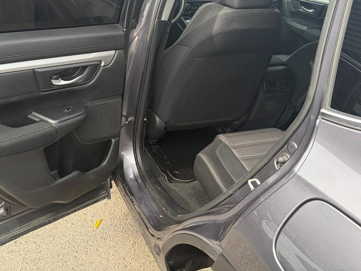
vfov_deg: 36.0
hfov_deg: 46.7
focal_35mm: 39
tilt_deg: -21.0
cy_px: 68
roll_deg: -2.5
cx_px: 106
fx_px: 407
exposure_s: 1/282
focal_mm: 5.96
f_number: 1.6
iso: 50
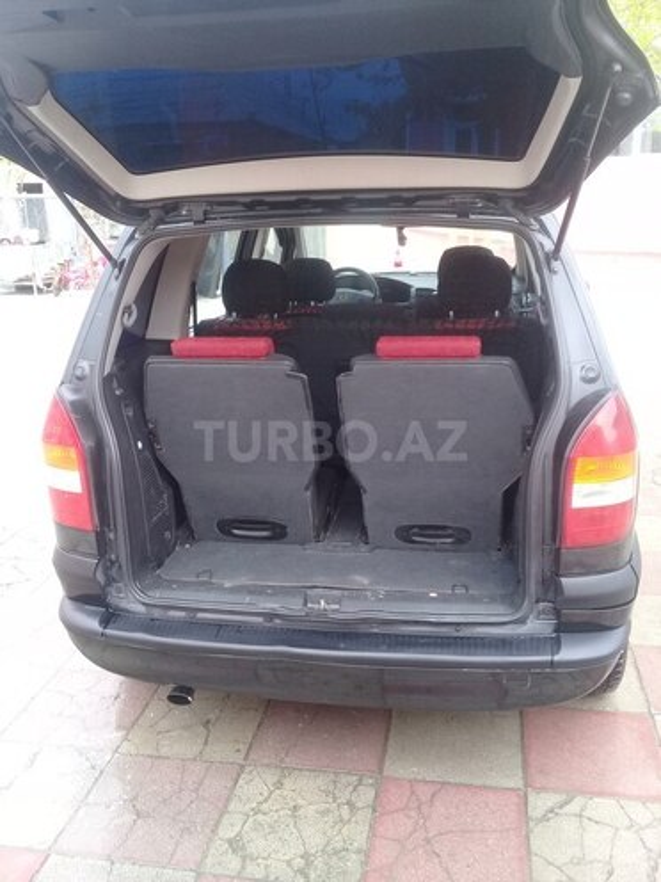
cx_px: 330
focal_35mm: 31
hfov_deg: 45.4
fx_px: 789
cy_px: 441
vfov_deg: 58.4
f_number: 2.2
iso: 64
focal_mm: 3.3
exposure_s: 1/100
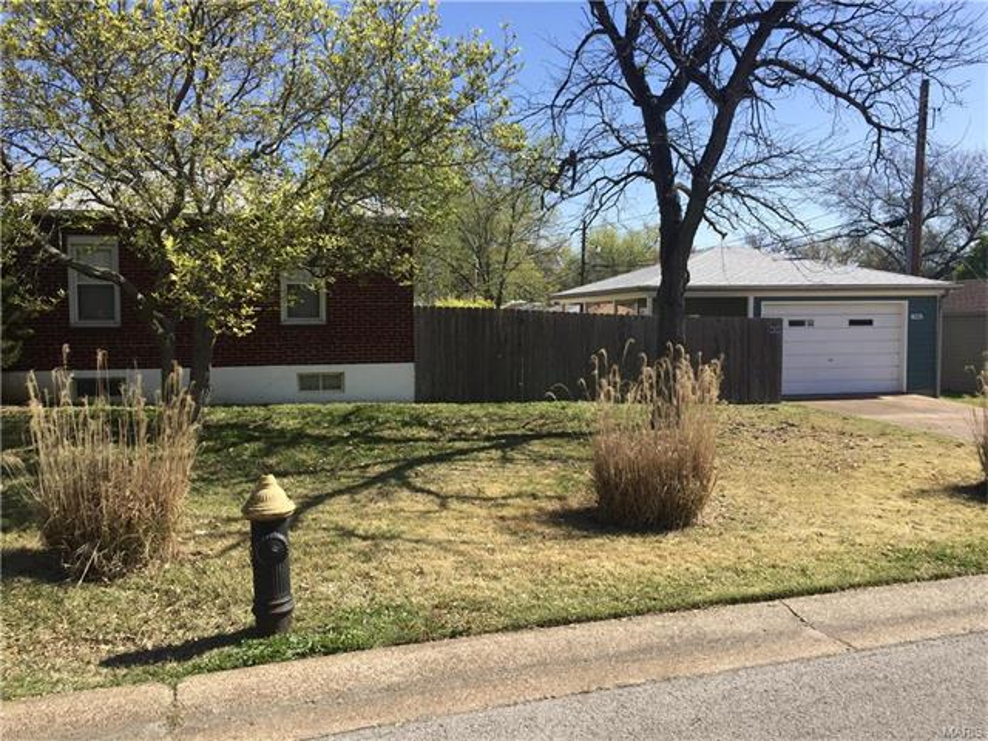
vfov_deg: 48.2
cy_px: 370
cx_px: 494
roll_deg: +0.7
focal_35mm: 29
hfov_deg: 61.7
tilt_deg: -2.7
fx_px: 828
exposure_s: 1/1319
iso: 32
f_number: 2.2
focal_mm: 4.15
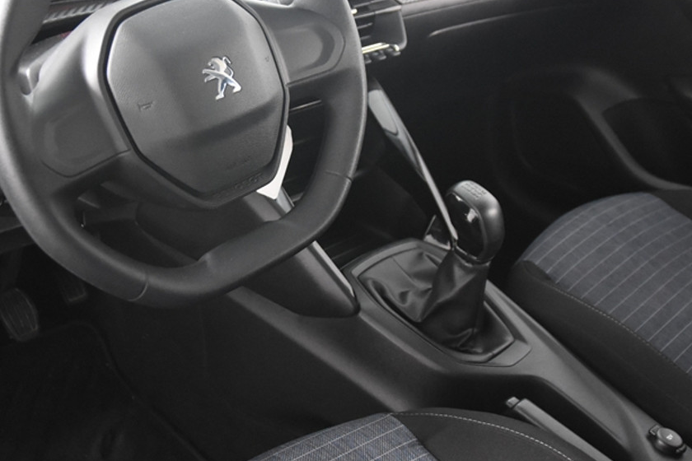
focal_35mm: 50
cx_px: 234
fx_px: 961
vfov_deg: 26.8
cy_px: 152
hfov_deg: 39.2
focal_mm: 20
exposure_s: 1/30
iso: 4000
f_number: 2.8
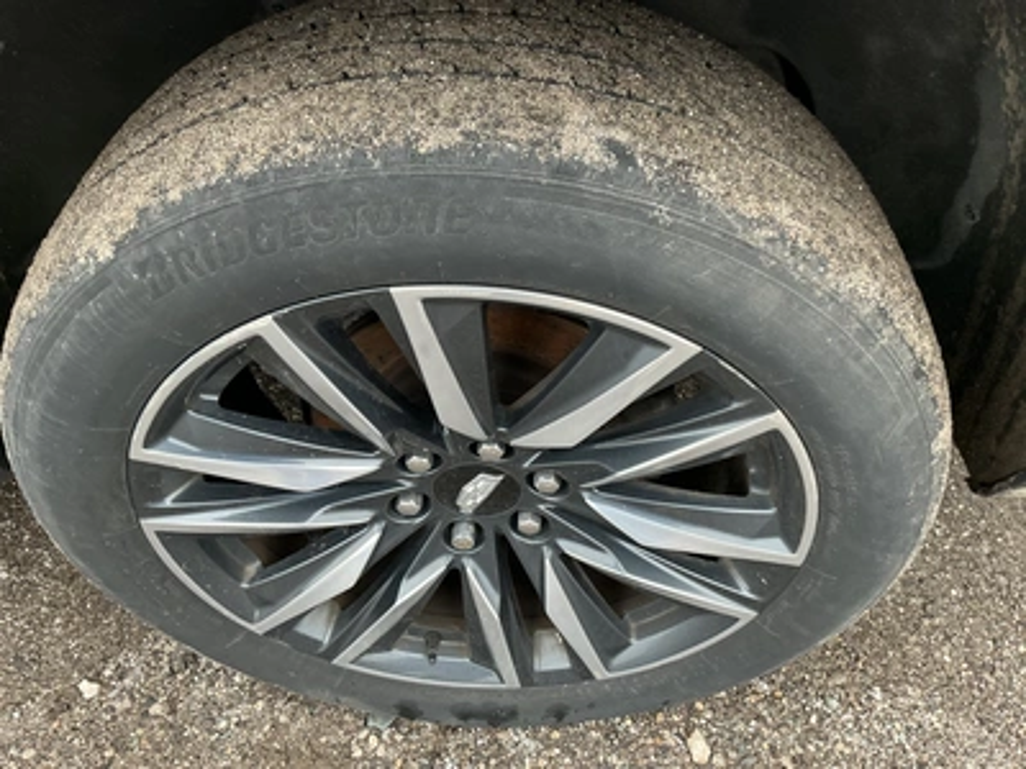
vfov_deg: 49.7
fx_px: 830
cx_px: 513
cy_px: 384
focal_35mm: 28
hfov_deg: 63.4
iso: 64
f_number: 1.8
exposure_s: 1/109
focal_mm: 3
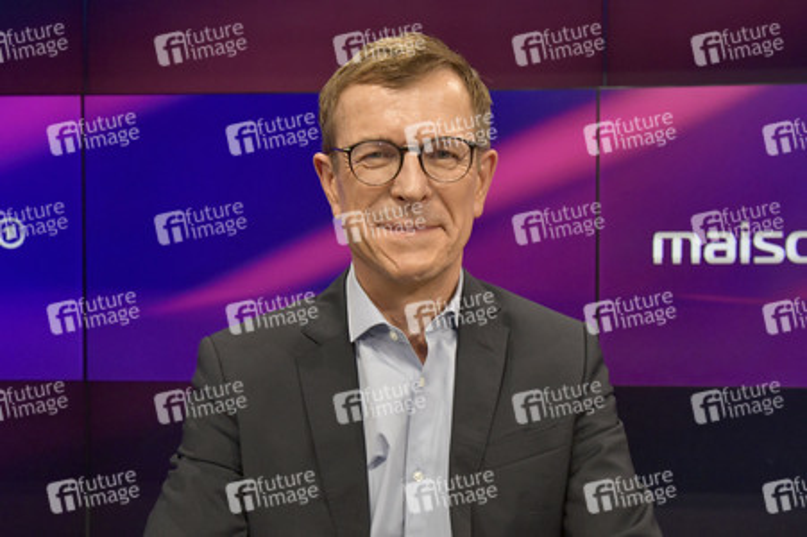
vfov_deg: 35.0
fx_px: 851
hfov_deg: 50.7
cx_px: 404
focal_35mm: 38
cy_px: 268
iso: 2500
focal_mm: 38
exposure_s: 1/200
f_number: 6.3
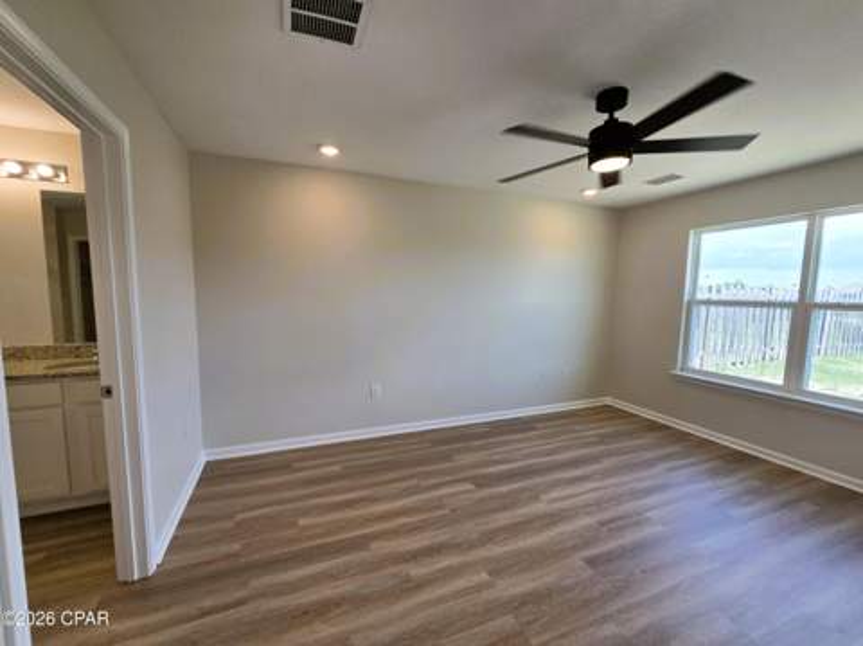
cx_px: 432
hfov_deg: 106.2
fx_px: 324
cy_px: 323
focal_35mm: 13
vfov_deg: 89.8
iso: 50
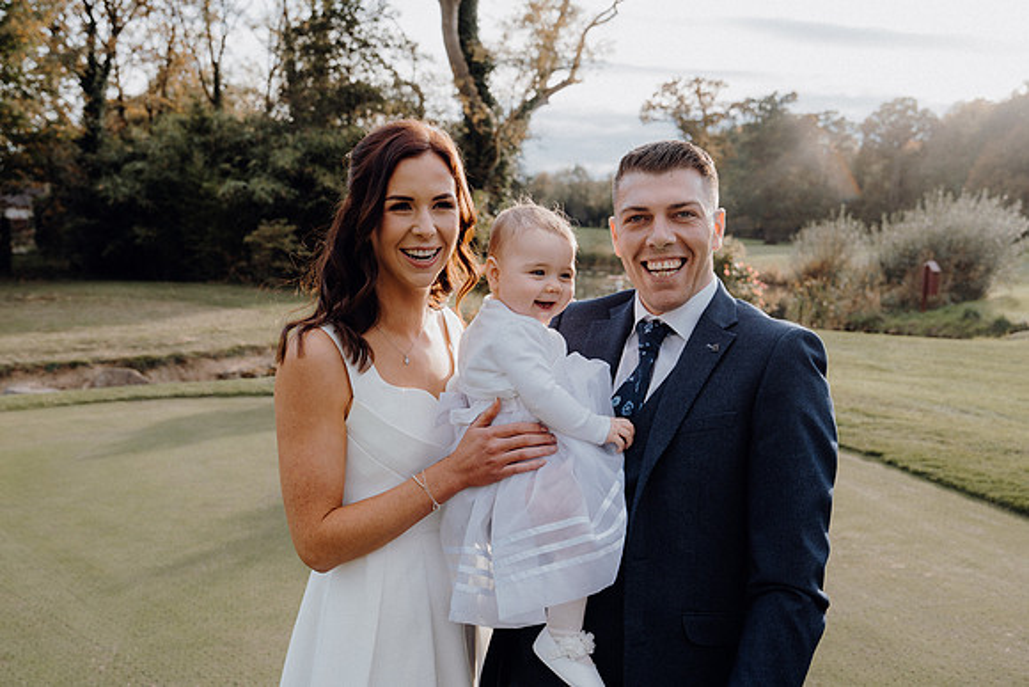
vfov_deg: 37.9
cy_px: 344
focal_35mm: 35
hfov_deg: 54.4
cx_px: 514
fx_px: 1001
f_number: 5
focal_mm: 35
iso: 125
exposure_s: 1/160
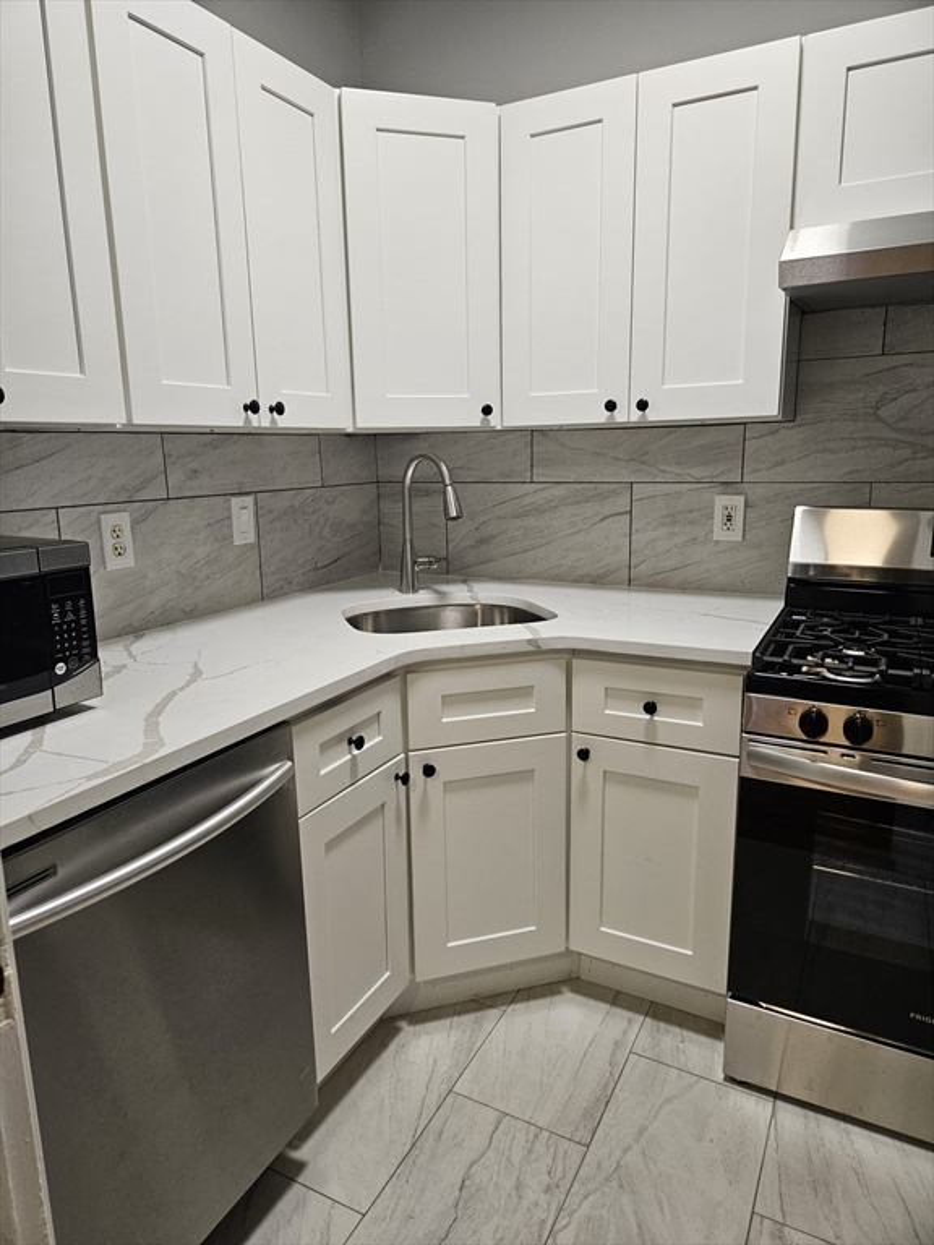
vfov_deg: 73.9
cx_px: 467
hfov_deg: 58.9
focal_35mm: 23
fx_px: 827
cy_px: 622
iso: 200
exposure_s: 1/120
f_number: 1.8
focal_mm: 5.4
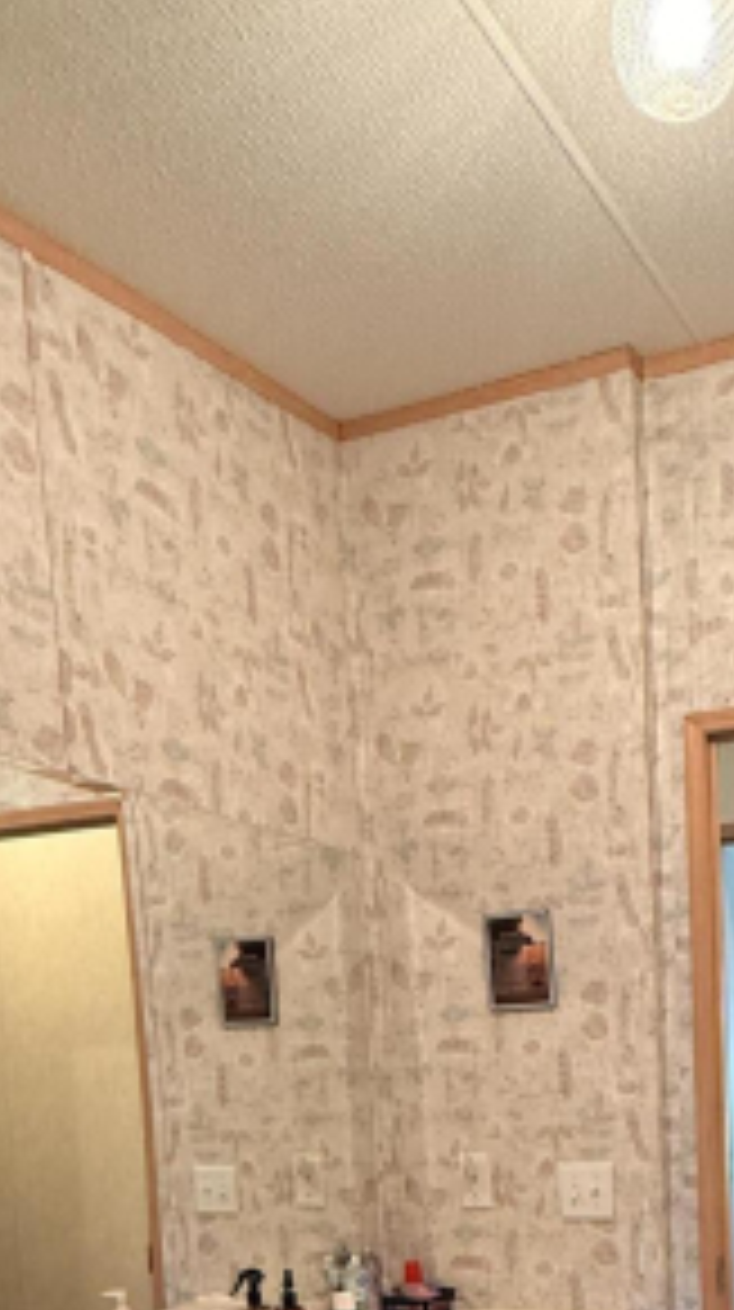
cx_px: 612
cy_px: 1209
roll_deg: +2.9
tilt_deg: -6.3
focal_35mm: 35
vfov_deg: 49.6
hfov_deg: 32.5
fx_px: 1215
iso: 320
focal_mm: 2.22
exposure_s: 1/60
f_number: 2.2
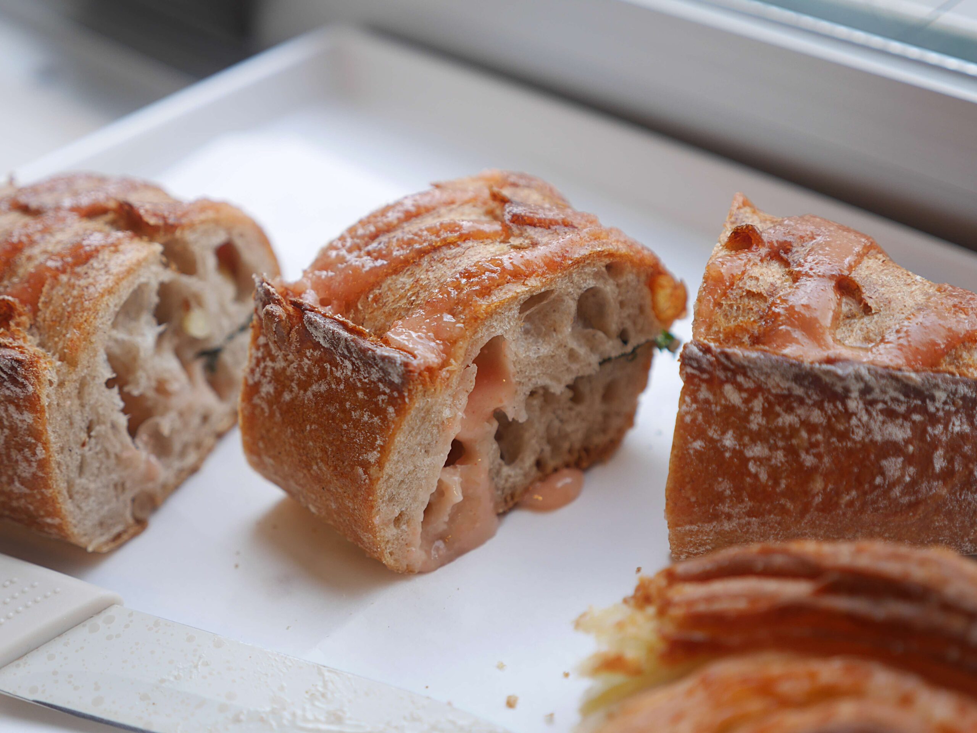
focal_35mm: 60
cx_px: 488
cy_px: 366
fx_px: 1694
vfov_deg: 24.4
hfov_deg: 32.2
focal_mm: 30
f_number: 2.8
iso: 200
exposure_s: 1/60
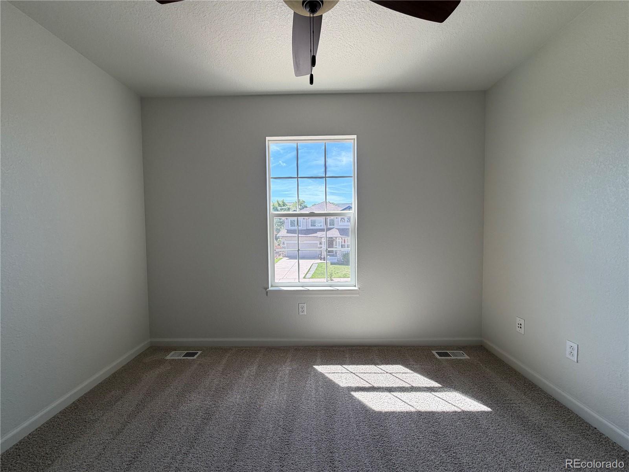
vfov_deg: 85.7
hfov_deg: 102.1
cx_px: 314
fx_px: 254
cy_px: 236
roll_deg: +0.6
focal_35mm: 14
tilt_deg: -2.3
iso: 64
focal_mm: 2.22
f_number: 2.2
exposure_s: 1/125
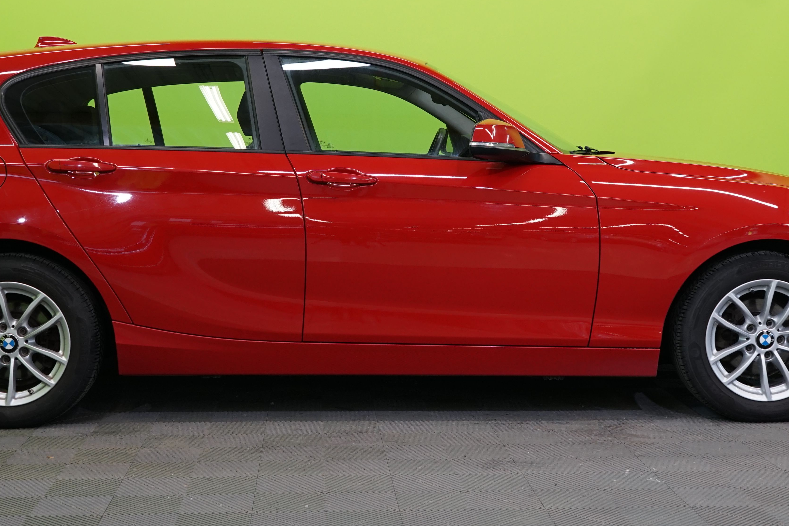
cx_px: 371
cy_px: 204
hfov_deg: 33.9
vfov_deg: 22.9
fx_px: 1293
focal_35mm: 59
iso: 640
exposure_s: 1/30
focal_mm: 33
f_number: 6.3
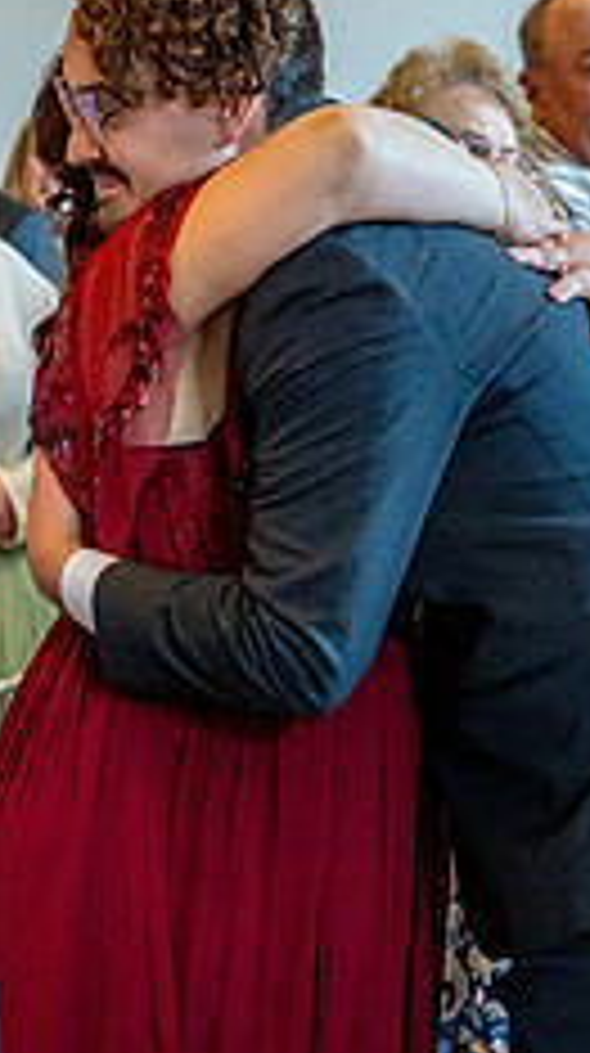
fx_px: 2540
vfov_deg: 23.4
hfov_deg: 13.2
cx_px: 216
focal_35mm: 91
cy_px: 556
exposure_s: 1/200
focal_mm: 35
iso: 2500
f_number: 2.8
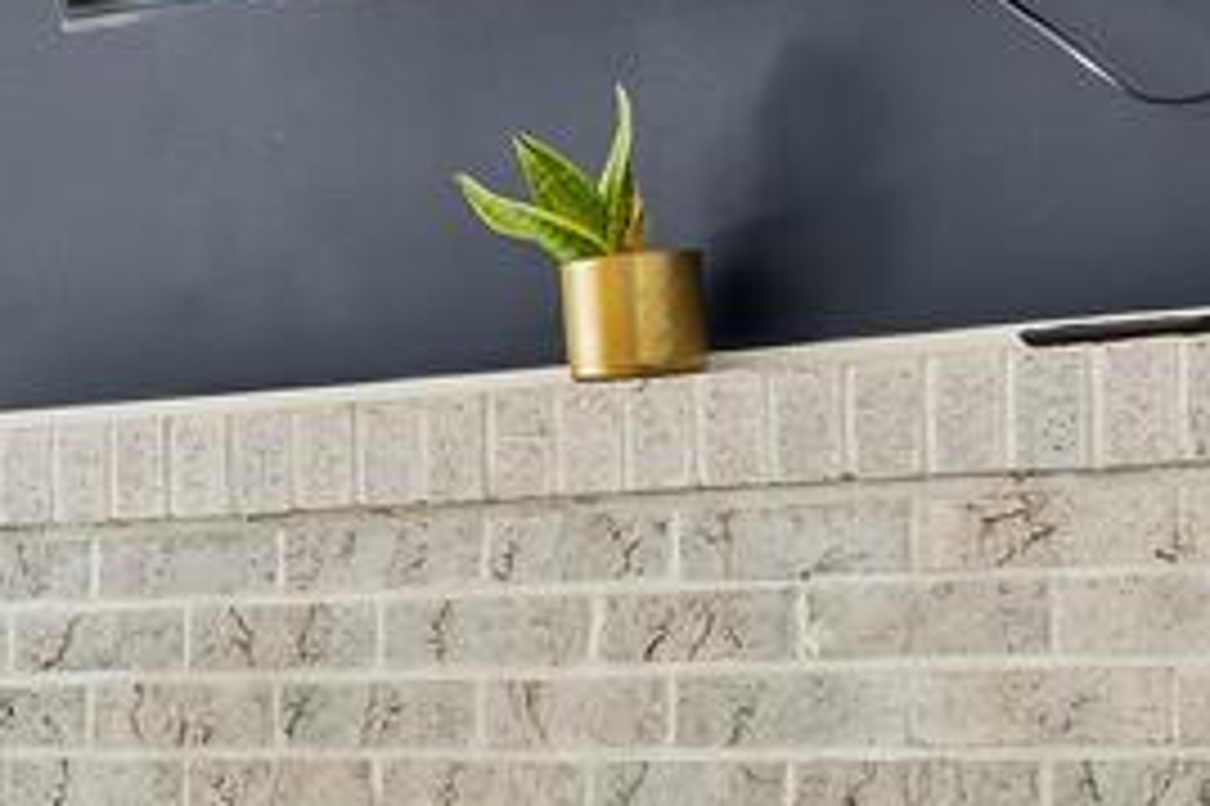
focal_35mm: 122
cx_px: -724
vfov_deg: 11.0
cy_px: 930
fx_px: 4098
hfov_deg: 15.2
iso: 100
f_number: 9
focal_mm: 16
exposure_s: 3.2
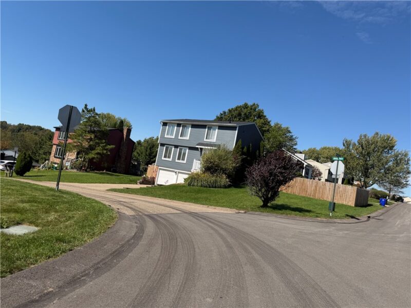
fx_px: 285
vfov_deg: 56.8
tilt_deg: +4.0
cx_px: 206
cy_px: 154
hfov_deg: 71.6
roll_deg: -10.7
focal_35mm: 24
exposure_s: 1/4673
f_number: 1.78
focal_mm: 6.76
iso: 80
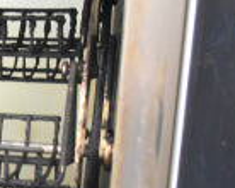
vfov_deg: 13.6
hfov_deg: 14.8
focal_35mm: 112
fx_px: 778
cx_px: -201
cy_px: 184
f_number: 3.5
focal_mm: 18
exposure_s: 1/30
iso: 7200
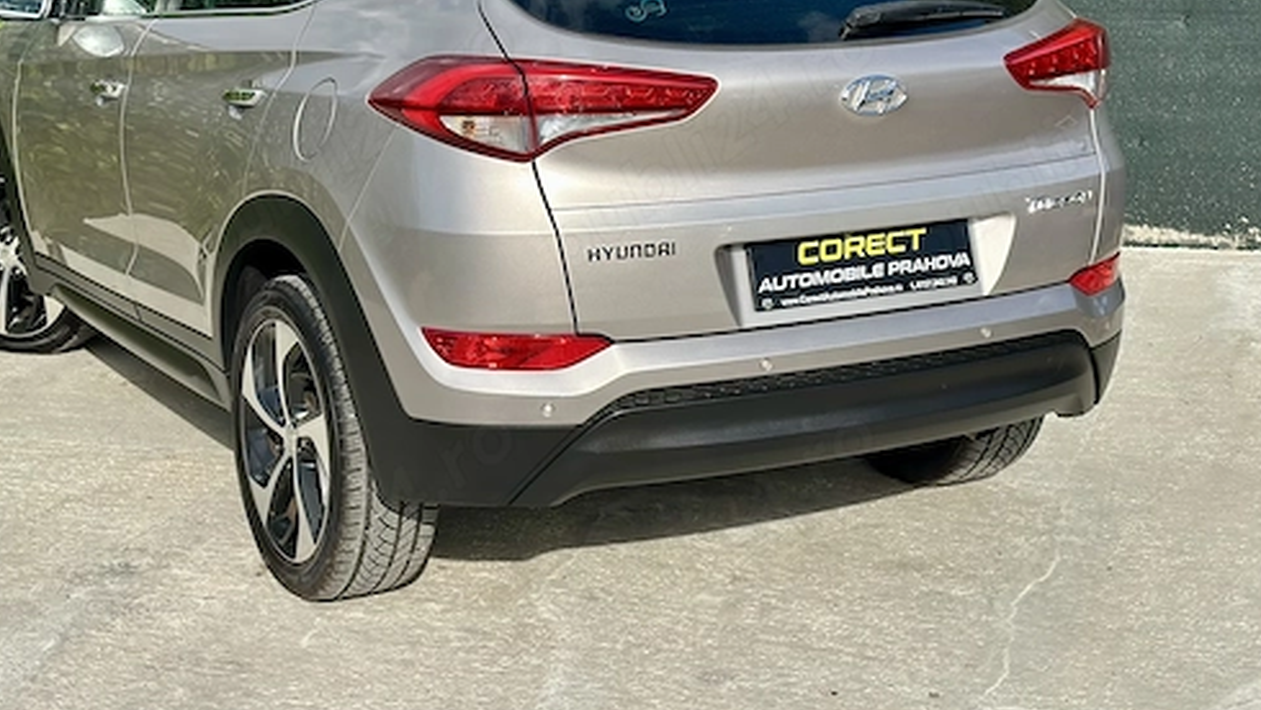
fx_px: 2141
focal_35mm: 64
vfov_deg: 18.7
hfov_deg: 32.8
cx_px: 528
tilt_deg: -8.5
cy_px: 175
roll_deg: +1.4
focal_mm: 6.86
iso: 100
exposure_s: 1/3876
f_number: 1.78
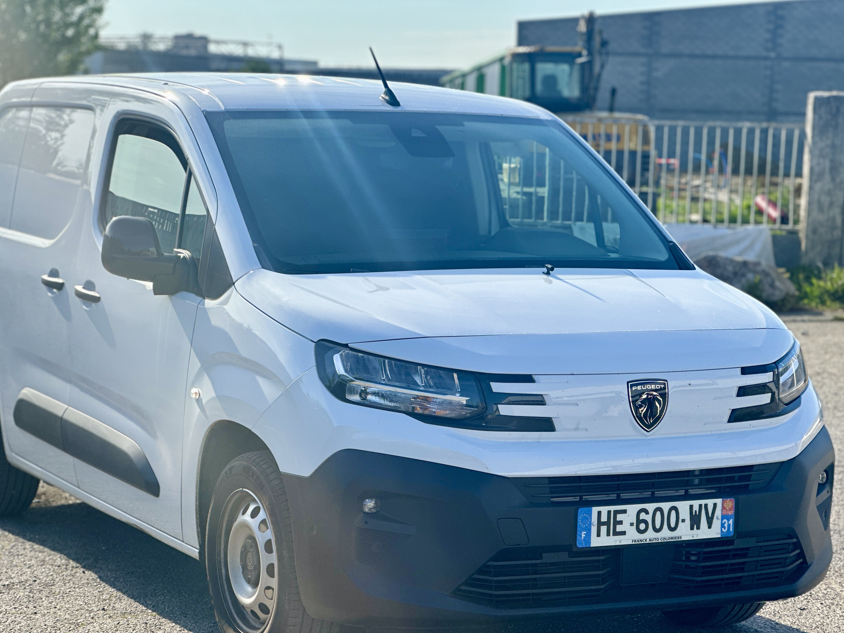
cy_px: 365
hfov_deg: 21.8
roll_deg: -2.1
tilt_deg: -6.5
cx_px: 405
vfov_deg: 16.4
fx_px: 2194
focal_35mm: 90
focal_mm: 9
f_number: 2.8
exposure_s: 1/573
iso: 32
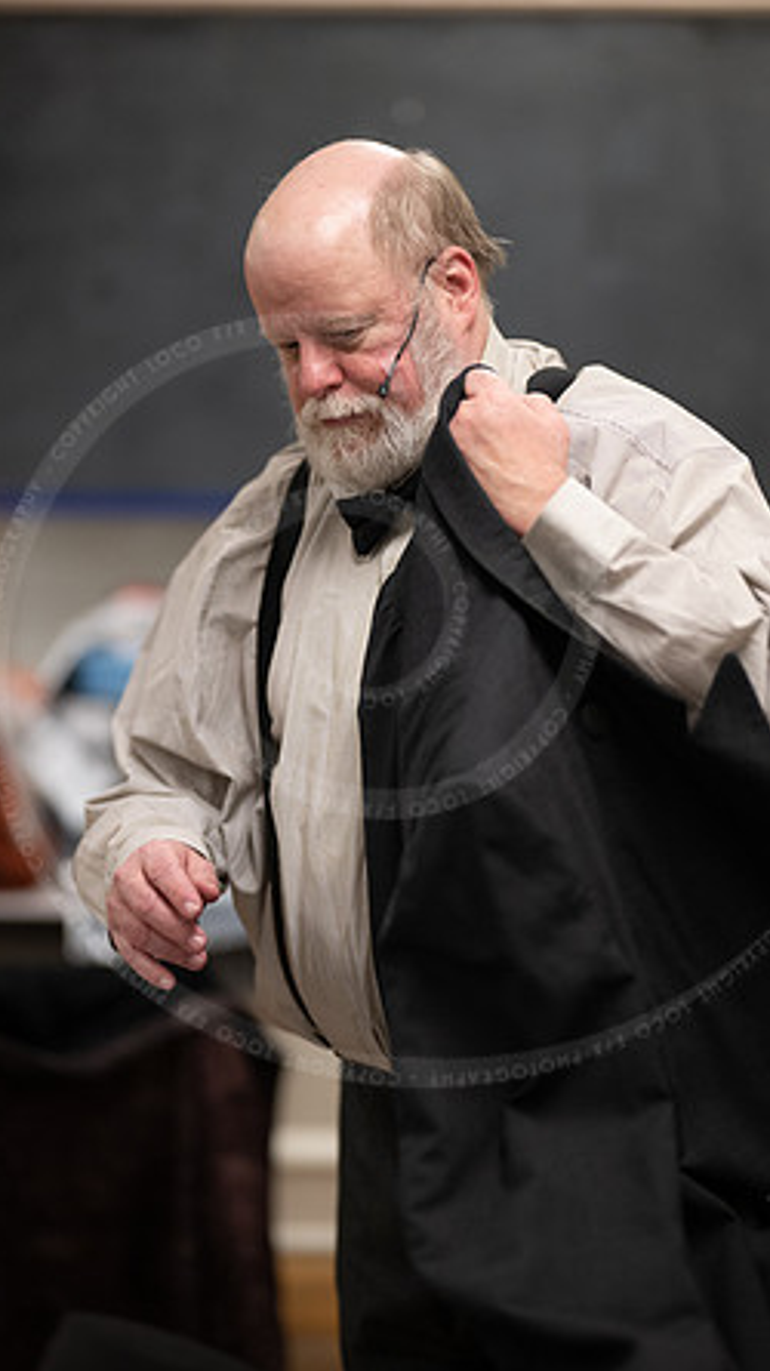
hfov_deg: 13.4
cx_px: 394
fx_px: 3270
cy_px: 687
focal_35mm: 90
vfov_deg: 23.7
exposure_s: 1/1600
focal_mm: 85
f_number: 1.2
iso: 2000
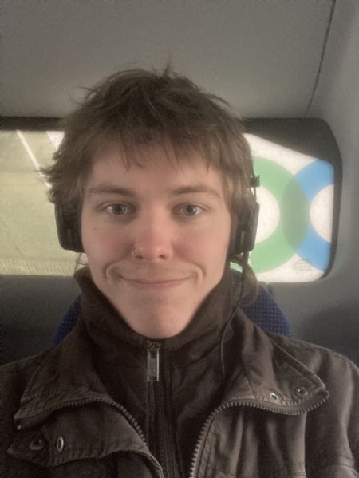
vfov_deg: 56.8
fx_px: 442
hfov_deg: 44.2
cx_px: 180
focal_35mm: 32
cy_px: 239
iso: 800
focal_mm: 2.87
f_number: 2.2
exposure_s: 1/15
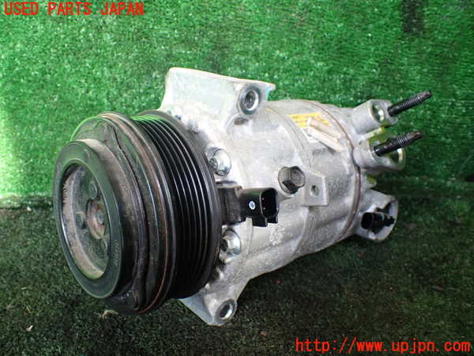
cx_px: 237
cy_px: 178
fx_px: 411
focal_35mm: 30
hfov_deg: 60.0
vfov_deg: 46.8
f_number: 2.3
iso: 250
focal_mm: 5.4
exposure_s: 1/125
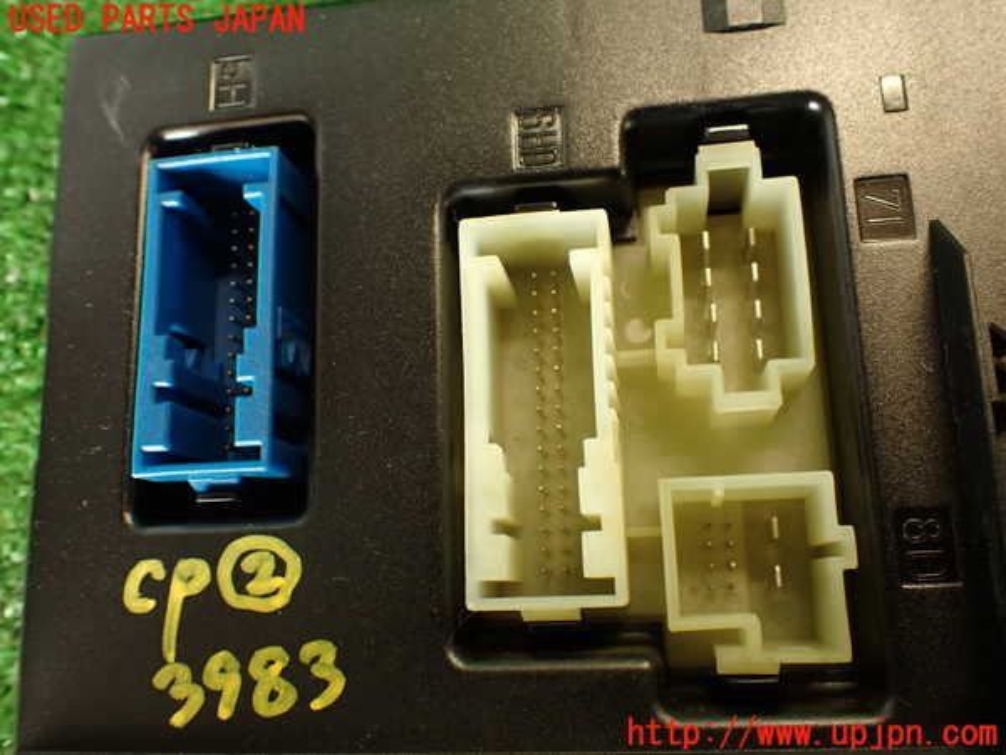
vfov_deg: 44.2
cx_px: 503
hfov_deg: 56.8
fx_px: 930
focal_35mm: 32
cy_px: 378
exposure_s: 1/30
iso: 250
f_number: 2.4
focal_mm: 5.79
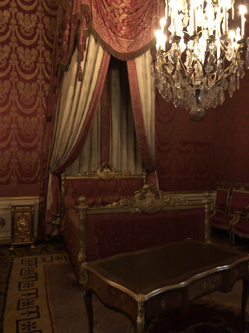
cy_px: 166
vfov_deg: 63.4
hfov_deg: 49.7
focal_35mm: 28
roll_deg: +0.0
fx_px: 269
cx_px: 124
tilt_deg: -0.2
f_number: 1.8
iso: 640
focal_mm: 4
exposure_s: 1/4
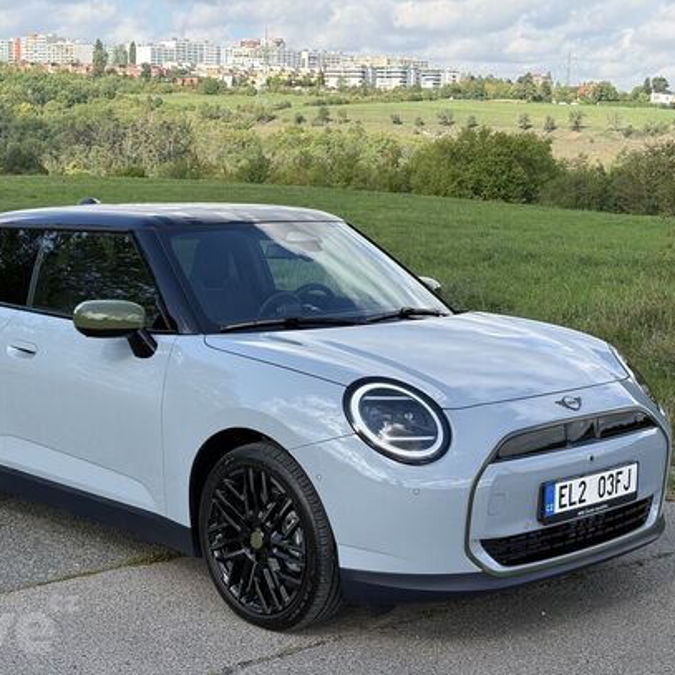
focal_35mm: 57
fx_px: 1257
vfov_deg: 30.0
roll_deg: -1.9
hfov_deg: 30.0
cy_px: 338
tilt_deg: -9.2
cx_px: 289
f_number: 1.78
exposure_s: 1/1980
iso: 80
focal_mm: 6.76
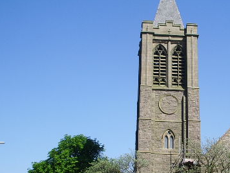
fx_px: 419
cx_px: 160
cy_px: 111
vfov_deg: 23.2
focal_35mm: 63
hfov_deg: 30.4
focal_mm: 5.8
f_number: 4.3
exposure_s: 1/320
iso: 50
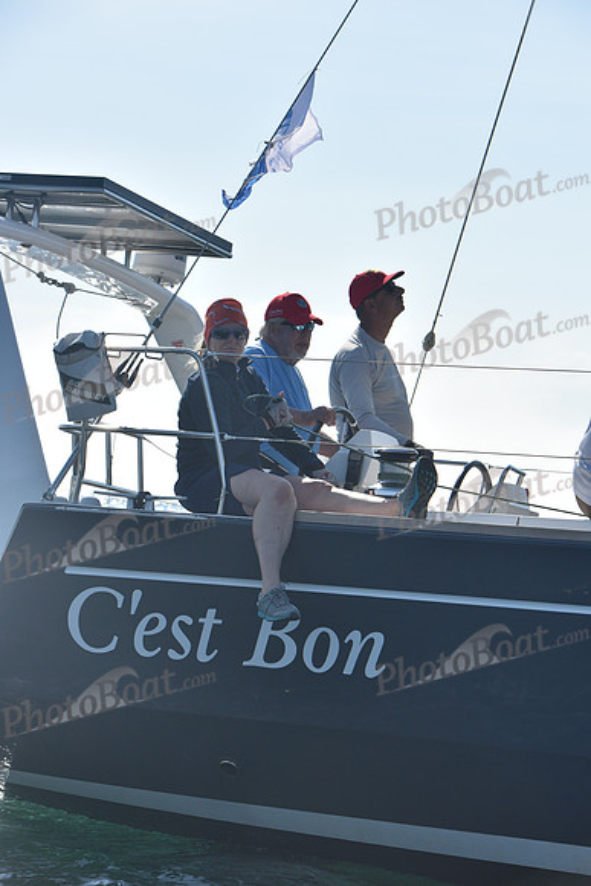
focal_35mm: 120
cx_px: 296
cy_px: 443
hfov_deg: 11.4
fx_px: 2953
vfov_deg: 17.1
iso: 320
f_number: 8
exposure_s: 1/1250
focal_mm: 120
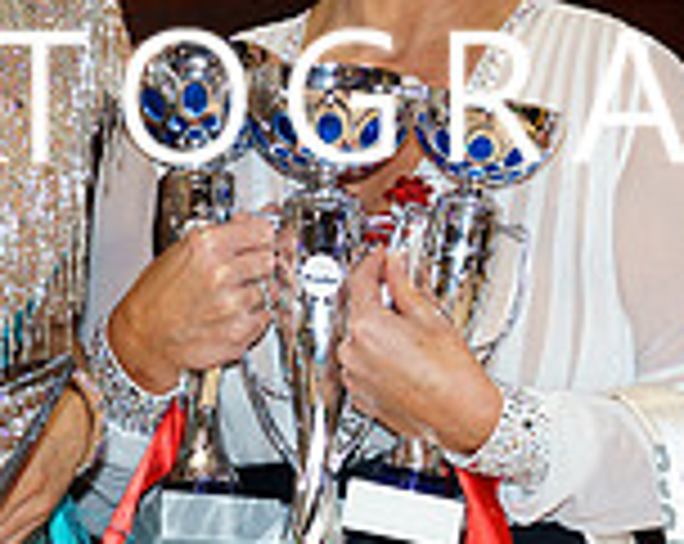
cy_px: 78
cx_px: 281
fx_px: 3738
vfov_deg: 8.3
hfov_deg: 10.5
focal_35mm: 185
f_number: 2.8
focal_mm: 43
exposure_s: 1/60
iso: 200
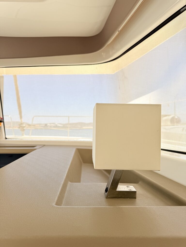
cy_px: 124
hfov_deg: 56.8
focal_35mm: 24
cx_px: 93
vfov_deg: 71.6
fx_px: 172
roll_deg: -1.2
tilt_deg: +3.0
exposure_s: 1/649
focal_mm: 6.76
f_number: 1.78
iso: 80
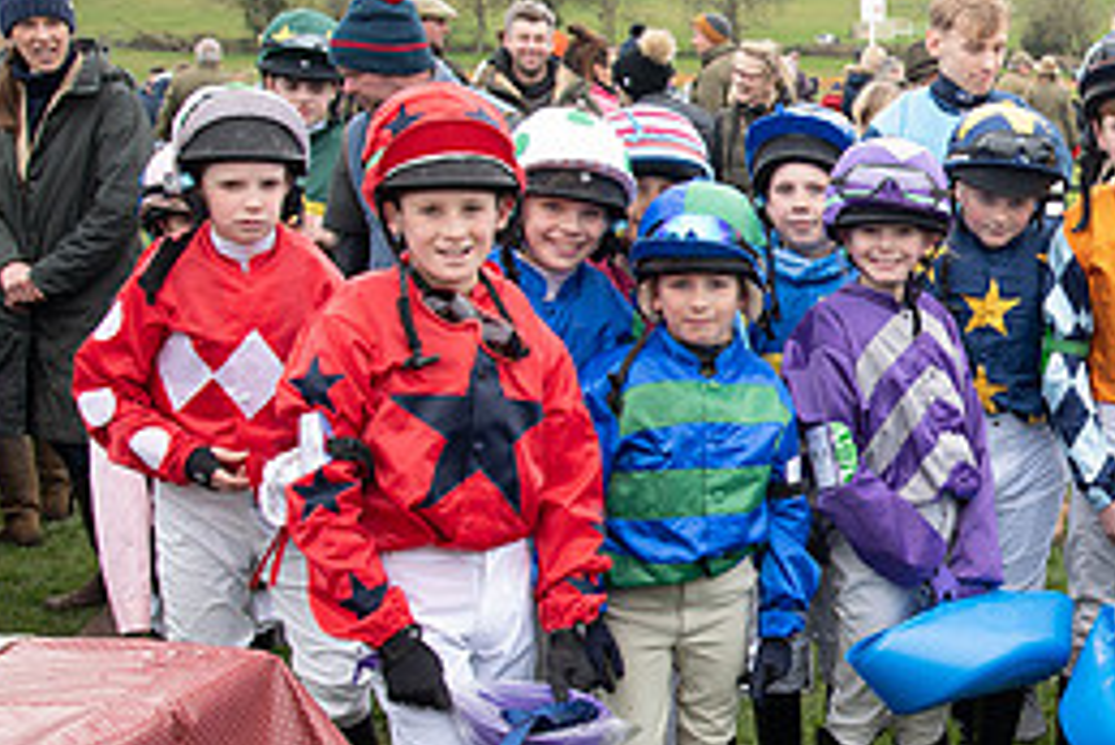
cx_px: 1158
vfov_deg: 18.0
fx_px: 2355
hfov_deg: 25.1
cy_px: 413
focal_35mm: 76
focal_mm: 34
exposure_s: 1/125
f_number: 5
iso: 200
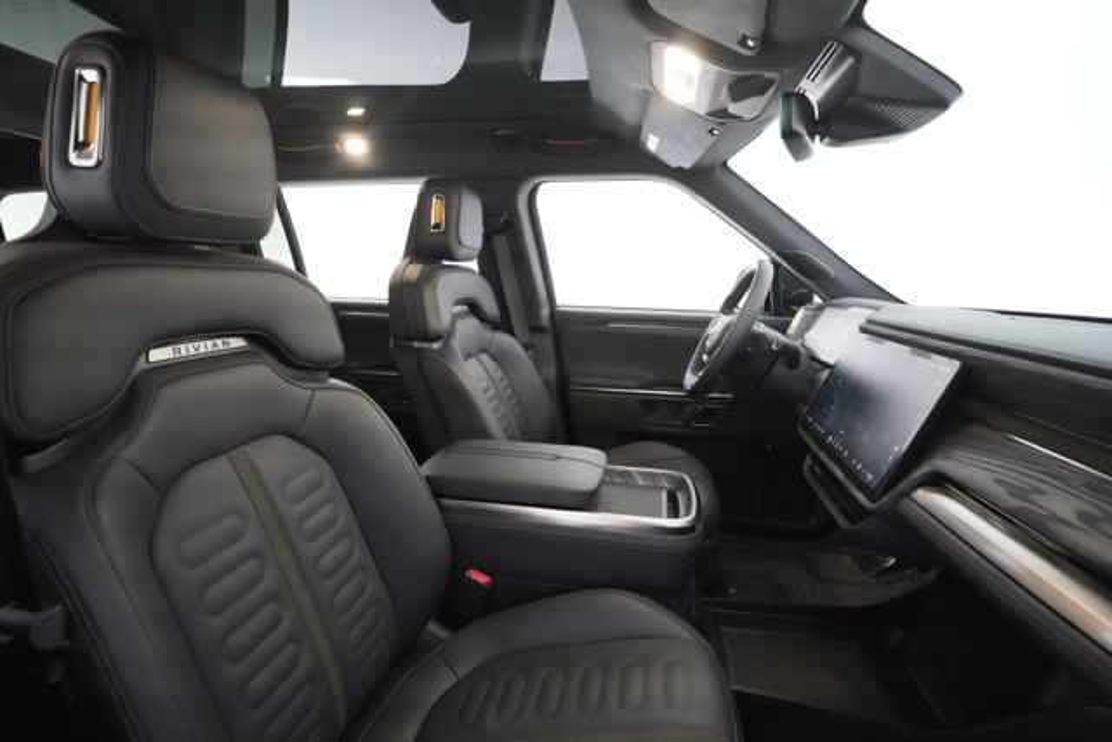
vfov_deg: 70.5
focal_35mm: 17
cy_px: 371
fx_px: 525
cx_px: 556
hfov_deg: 93.3
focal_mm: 17
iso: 16000
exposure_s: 1/100
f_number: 5
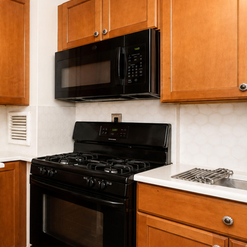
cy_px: 127
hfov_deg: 43.3
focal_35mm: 31
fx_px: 250
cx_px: -11
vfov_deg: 52.5
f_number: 7.1
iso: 2000
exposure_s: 1/80
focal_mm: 10
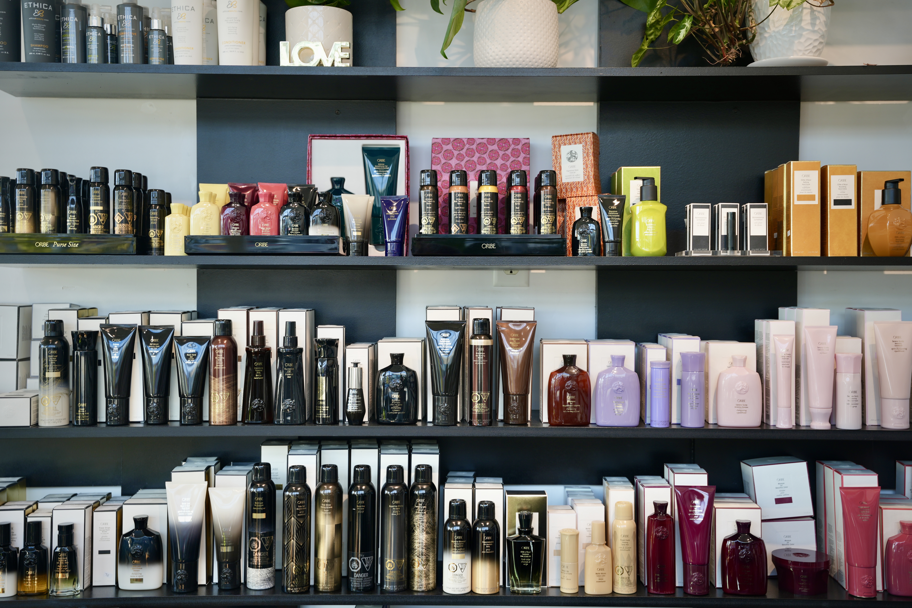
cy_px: 304
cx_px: 456
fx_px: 1084
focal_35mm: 43
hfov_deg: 45.6
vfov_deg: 31.3
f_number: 2.8
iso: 100
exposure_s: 1/50
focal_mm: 42.8
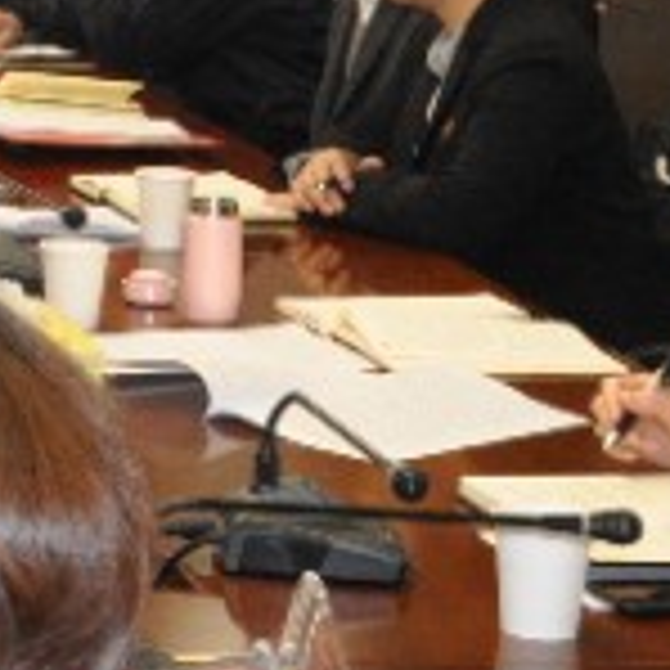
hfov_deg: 8.0
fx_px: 4599
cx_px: -639
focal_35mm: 210
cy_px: -108
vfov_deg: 8.3
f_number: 8
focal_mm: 24
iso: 2000
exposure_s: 1/200
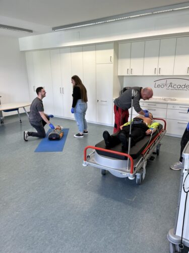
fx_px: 189
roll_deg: +0.2
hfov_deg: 53.1
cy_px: 126
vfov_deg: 67.3
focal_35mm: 26
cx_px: 94
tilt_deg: -17.0
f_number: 1.6
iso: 50
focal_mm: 5.1
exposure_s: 1/100
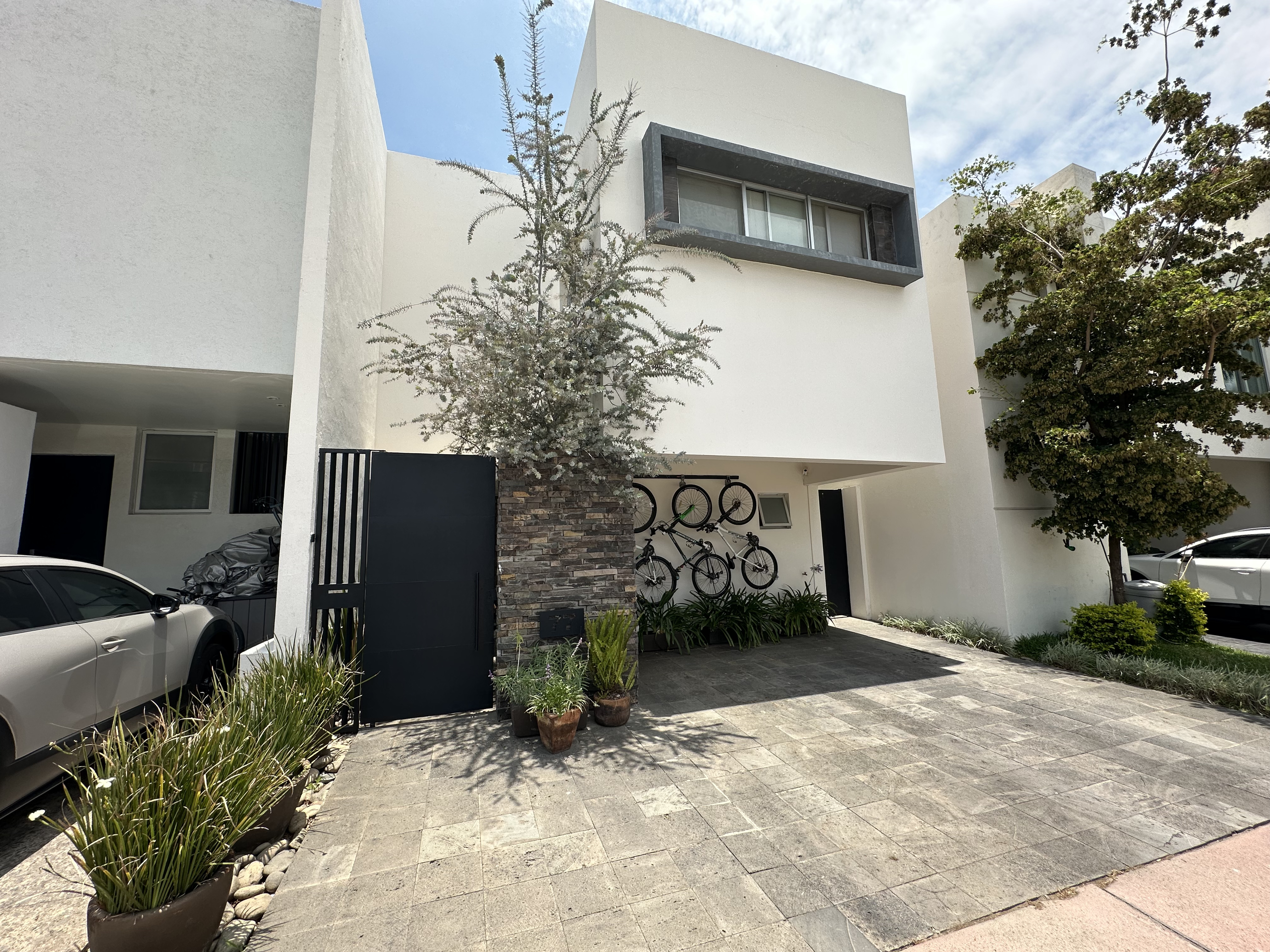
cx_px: 635
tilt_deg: +8.1
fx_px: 514
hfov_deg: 102.1
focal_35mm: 14
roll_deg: +1.6
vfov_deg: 85.7
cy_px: 476
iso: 40
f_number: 2.2
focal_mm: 2.22
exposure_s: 1/1366
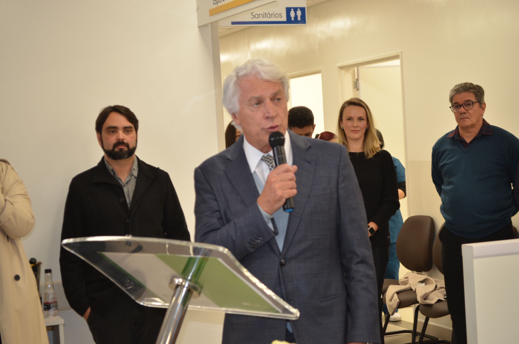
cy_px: 172
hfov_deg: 27.0
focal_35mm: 75
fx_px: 1079
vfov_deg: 18.1
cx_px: 260
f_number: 5.6
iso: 720
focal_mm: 50
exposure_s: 1/60
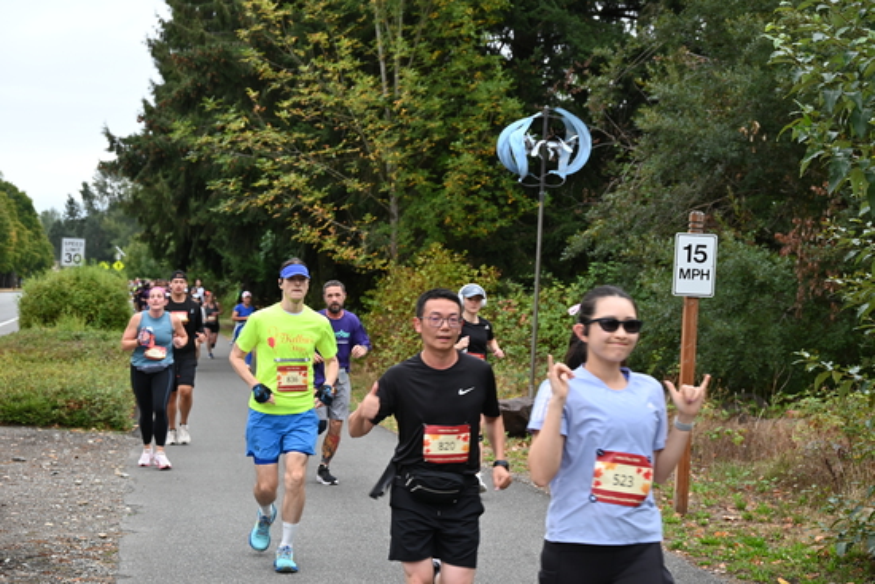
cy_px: 292
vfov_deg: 19.5
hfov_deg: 28.8
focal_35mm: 70
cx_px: 438
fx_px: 1702
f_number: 6
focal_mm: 70
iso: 560
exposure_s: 1/125
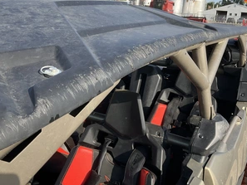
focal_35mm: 39
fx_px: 278
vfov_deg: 36.8
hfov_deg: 47.8
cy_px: 85
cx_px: 126
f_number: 1.8
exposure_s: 1/842
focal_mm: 3
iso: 25
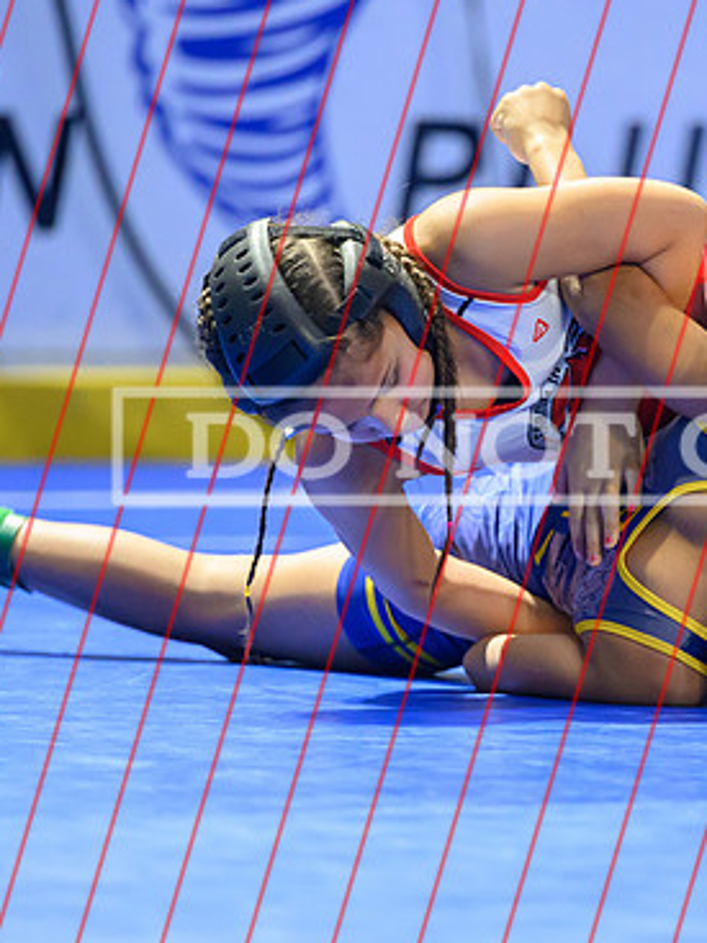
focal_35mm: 403
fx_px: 10981
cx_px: 649
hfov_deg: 3.7
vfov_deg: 4.9
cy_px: 605
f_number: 2.8
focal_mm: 200
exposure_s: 1/800
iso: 5000
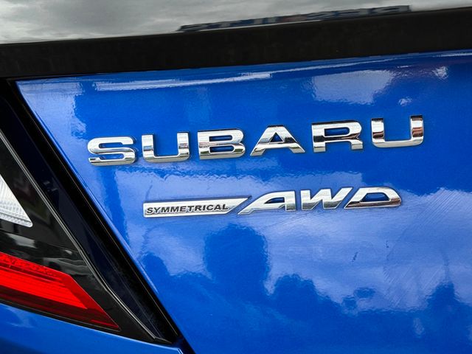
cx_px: 236
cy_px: 177
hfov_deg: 39.7
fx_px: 654
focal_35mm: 48
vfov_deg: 30.3
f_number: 1.78
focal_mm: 6.76
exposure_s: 1/712
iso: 64
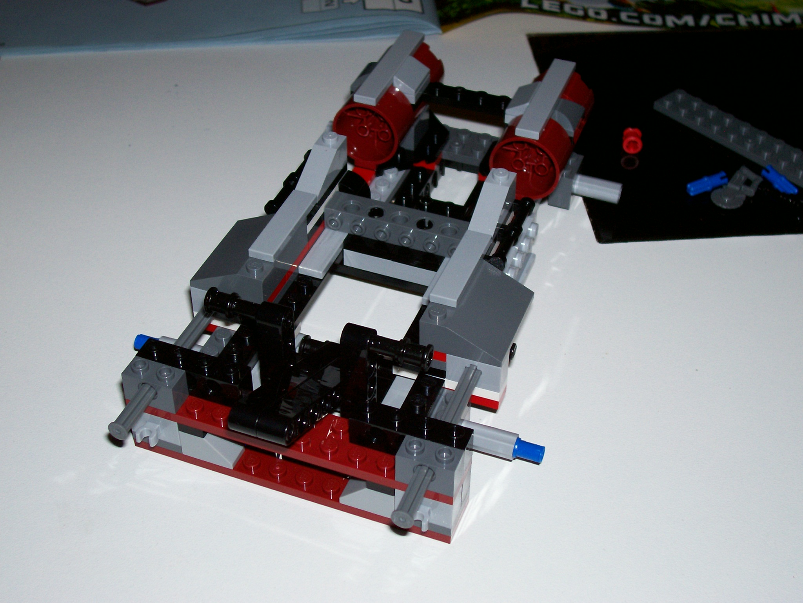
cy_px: 302
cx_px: 402
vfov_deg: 27.5
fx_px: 1229
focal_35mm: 53
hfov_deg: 36.2
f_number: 3.2
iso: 80
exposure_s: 1/73.3
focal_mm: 8.7
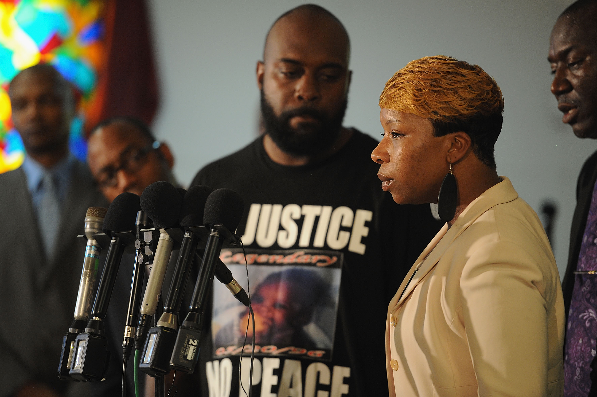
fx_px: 3314
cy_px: 198
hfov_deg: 10.3
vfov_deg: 6.9
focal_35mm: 200
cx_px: 298
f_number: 2.8
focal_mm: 200
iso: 1600
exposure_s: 1/160
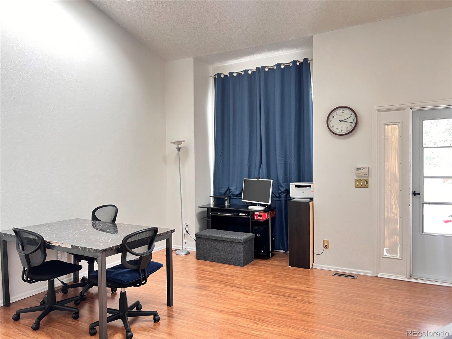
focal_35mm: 26
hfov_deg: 67.3
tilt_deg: -2.0
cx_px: 226
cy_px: 170
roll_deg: +0.2
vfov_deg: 53.1
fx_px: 339
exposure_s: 1/60
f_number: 1.5
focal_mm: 5.7
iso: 160
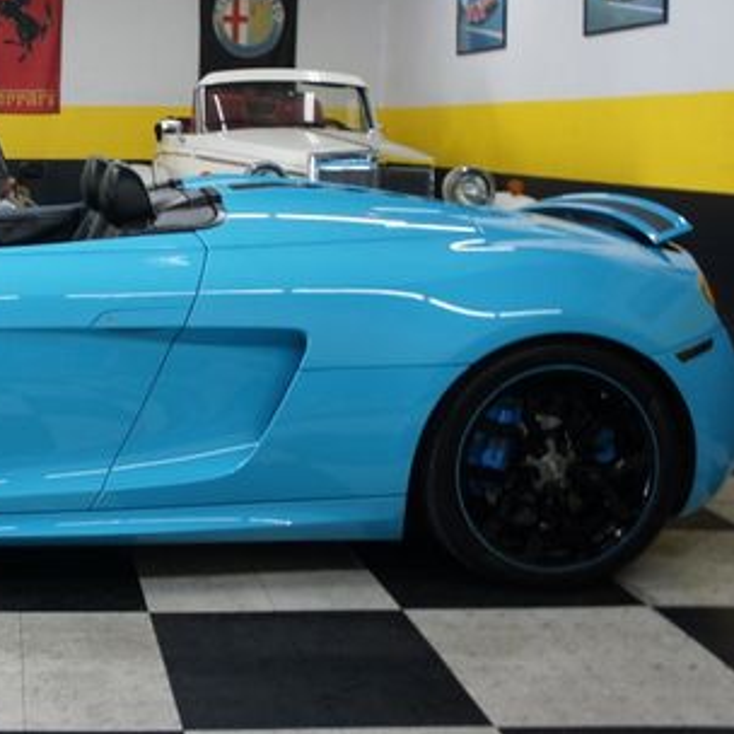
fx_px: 1221
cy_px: 249
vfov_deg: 33.2
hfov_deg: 31.0
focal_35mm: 51
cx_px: 2
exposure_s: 1/40
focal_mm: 19
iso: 200
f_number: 4
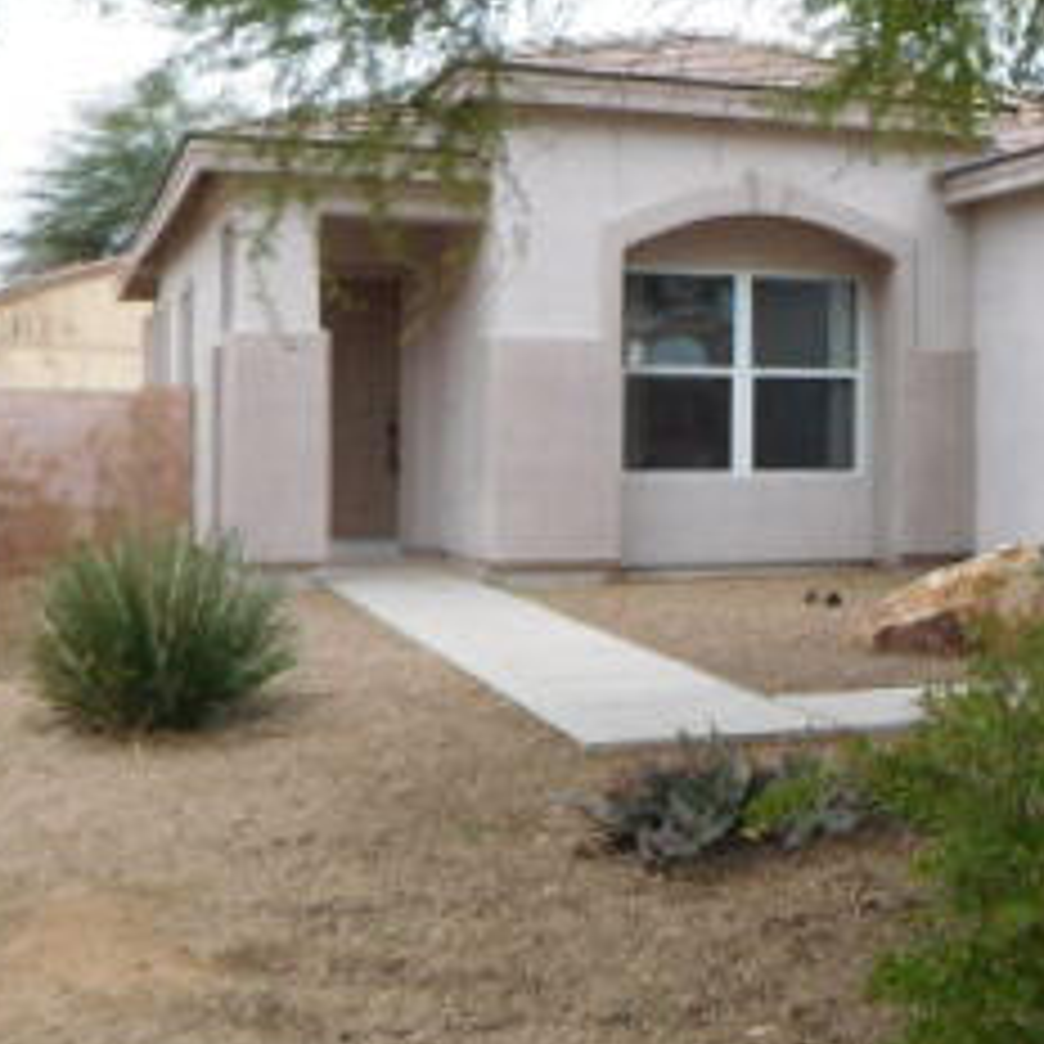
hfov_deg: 24.9
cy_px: 418
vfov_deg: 28.1
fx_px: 2081
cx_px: 1305
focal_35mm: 61
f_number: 3.4
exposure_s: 1/125
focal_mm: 4.5
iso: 125
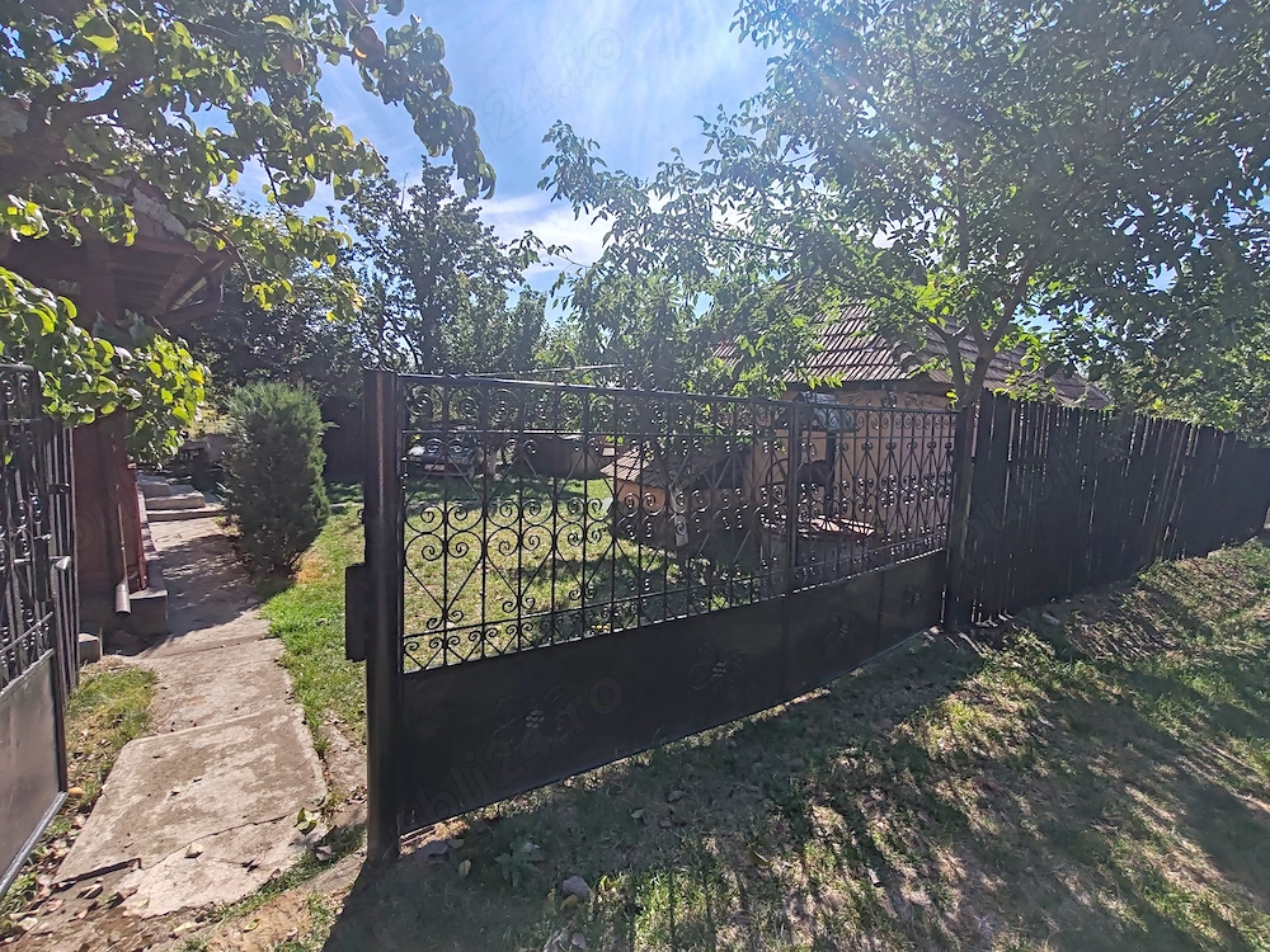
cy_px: 476
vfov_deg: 78.1
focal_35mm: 16
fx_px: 587
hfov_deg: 94.5
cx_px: 635
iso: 50
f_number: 2.2
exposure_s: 1/2300
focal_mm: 1.96
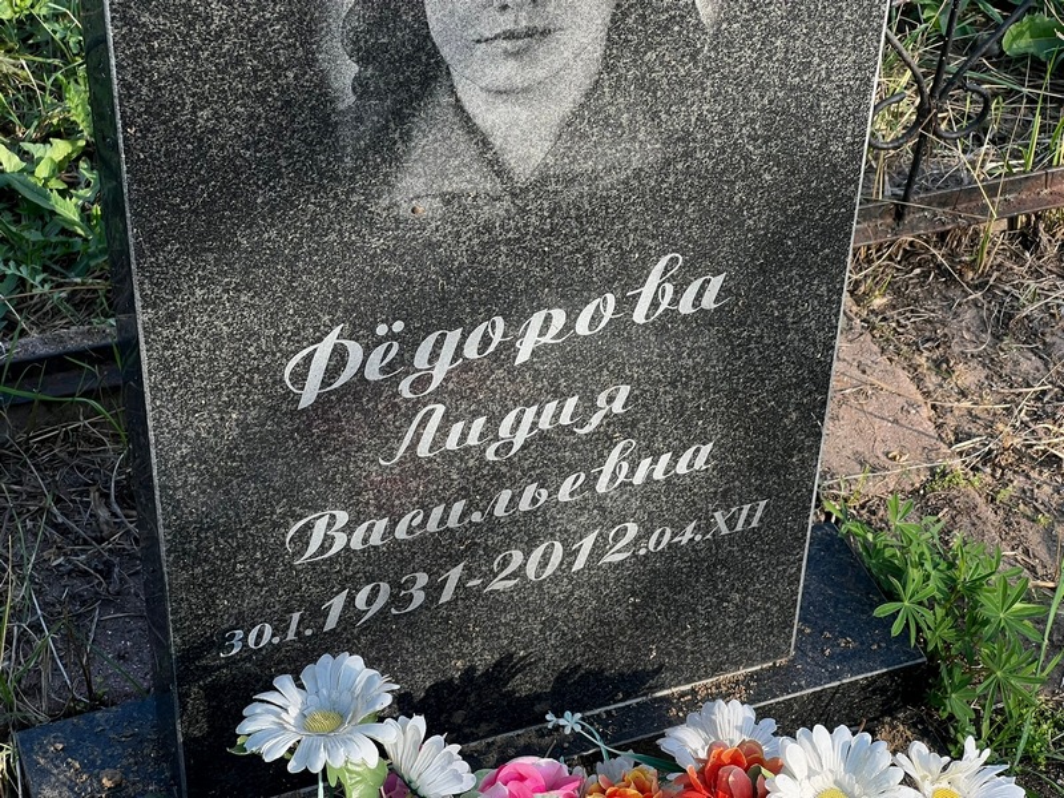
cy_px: 399
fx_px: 2367
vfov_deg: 19.1
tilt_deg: -39.9
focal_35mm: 77
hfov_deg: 25.3
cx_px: 532
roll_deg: -0.2
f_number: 2.8
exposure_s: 1/192
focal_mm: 9
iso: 32
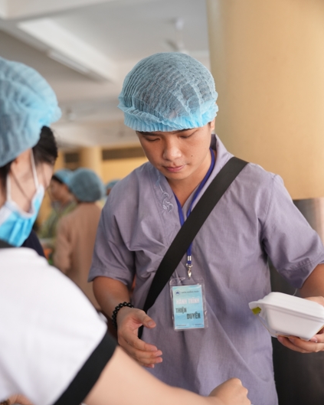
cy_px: 197
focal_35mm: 45
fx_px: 540
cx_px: 161
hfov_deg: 33.4
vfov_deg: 41.2
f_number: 2.5
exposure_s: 1/320
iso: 2000
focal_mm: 39
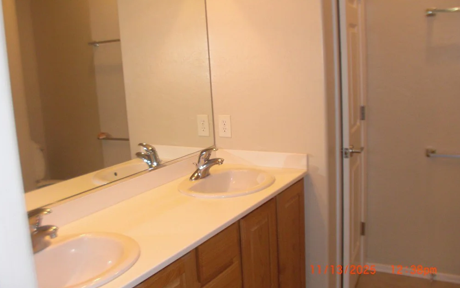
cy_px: 128
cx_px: 230
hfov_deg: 50.4
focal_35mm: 39
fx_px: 489
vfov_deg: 32.7
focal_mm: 6.3
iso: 200
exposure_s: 1/60
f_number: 2.8
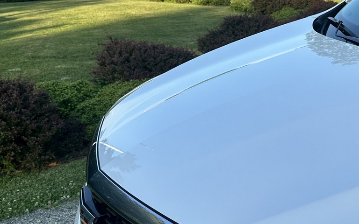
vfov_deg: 24.4
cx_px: 300
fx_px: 519
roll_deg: +1.7
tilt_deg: -21.3
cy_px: 137
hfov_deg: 36.5
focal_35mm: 53
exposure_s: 1/1692
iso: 80
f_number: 1.78
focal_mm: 6.86
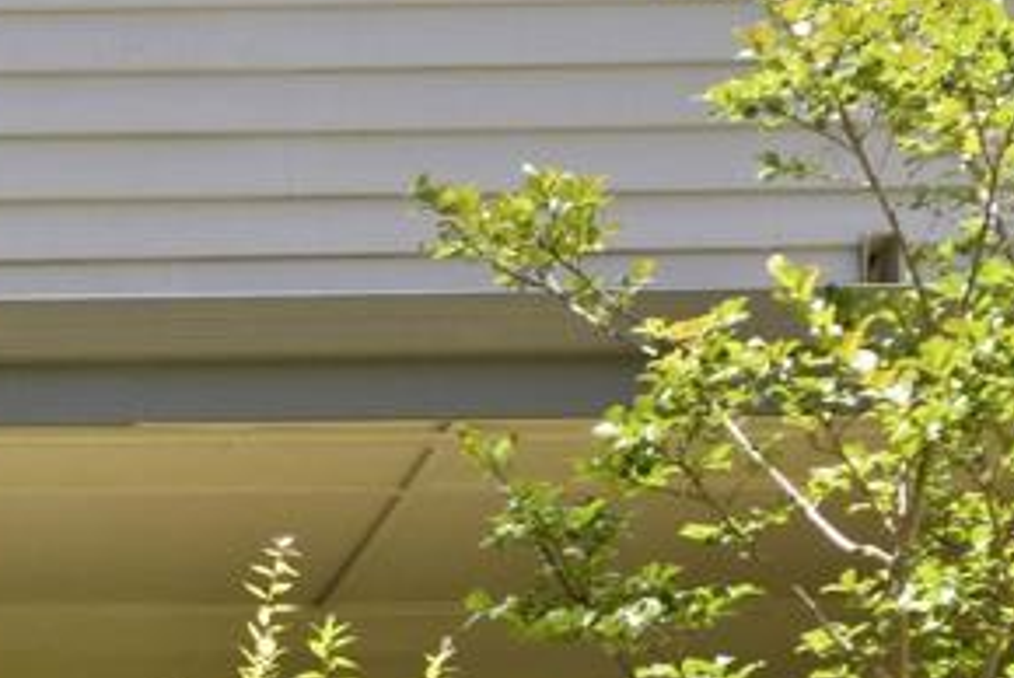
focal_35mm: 120
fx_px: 3383
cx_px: -556
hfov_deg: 15.6
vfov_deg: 11.4
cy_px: 645
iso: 80
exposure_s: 1/100
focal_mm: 23
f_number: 5
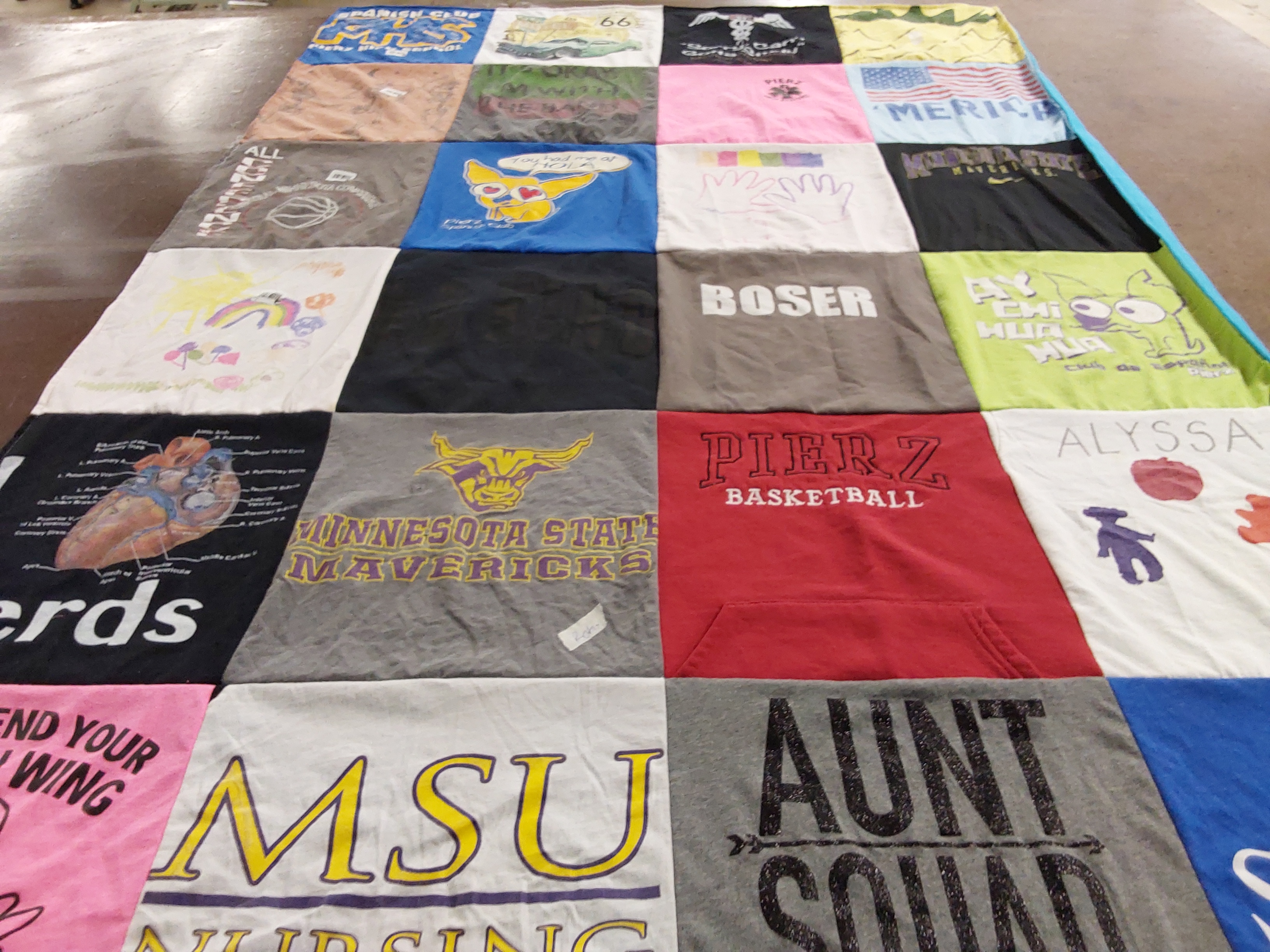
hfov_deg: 63.4
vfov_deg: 49.7
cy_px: 476
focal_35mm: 28
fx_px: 1027
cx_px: 635
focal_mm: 2.91
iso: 160
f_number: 1.9
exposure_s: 1/60
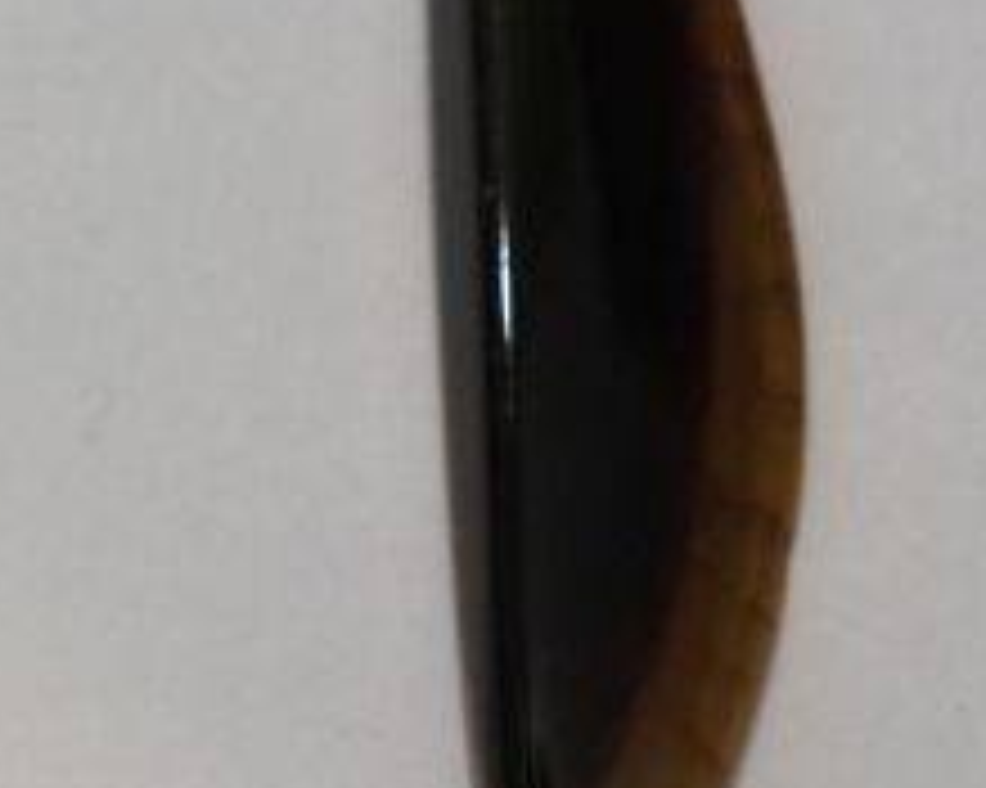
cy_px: 207
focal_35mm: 170
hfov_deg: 11.4
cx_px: 558
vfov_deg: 9.1
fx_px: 4959
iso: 1600
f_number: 5.6
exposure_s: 1/60
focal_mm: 43
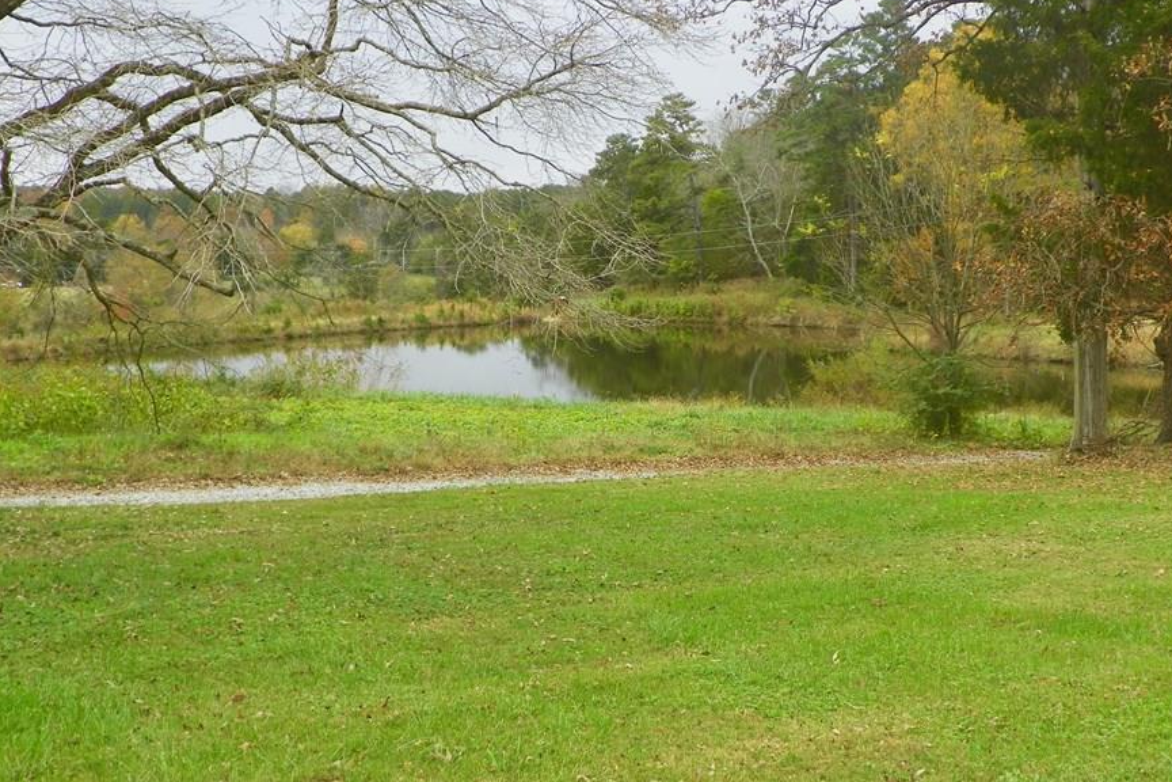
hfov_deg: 37.5
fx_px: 1725
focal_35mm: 53
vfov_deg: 25.5
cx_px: 627
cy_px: 369
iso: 64
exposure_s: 1/160
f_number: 3.2
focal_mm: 7.6
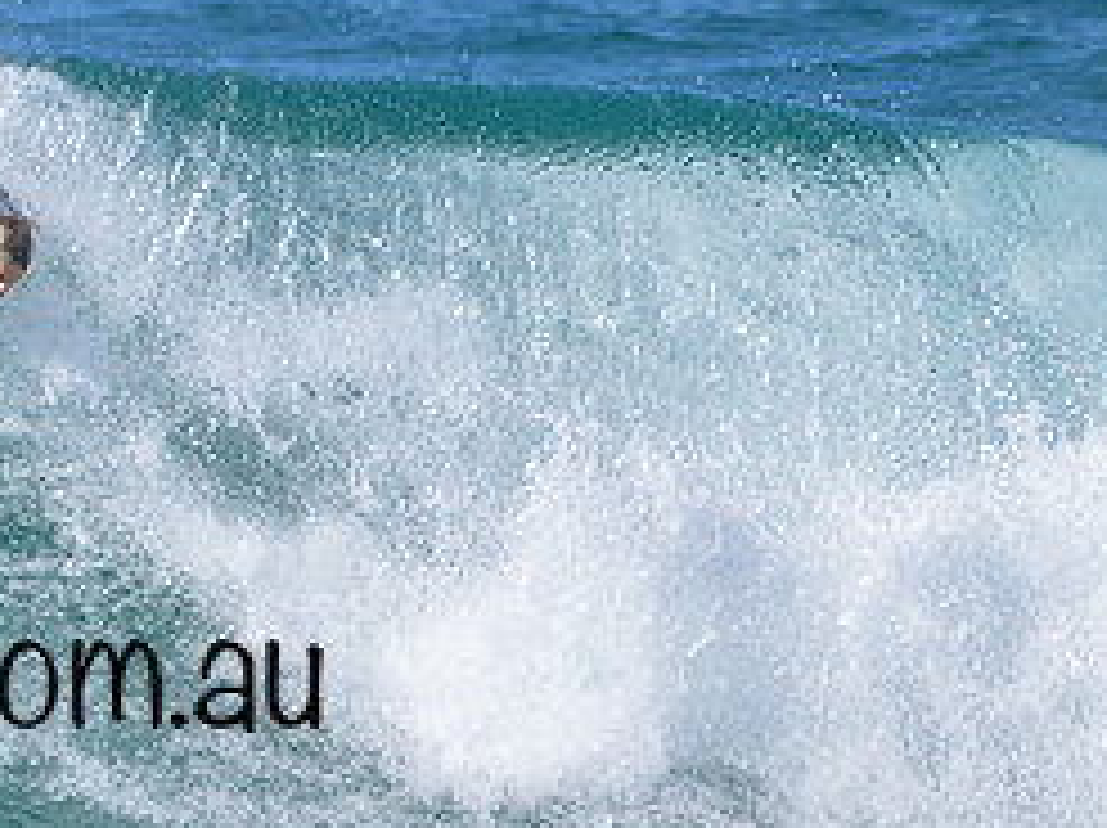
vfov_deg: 0.6
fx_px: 85174
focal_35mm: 2666
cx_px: 74
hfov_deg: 0.7
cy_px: 472
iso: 720
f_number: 11
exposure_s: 1/2000
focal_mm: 1000
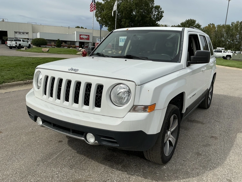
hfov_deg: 63.4
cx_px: 121
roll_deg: -2.2
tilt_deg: -11.7
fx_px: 196
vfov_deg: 49.8
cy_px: 91
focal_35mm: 28
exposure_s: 1/2801
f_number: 1.8
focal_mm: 3
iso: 25
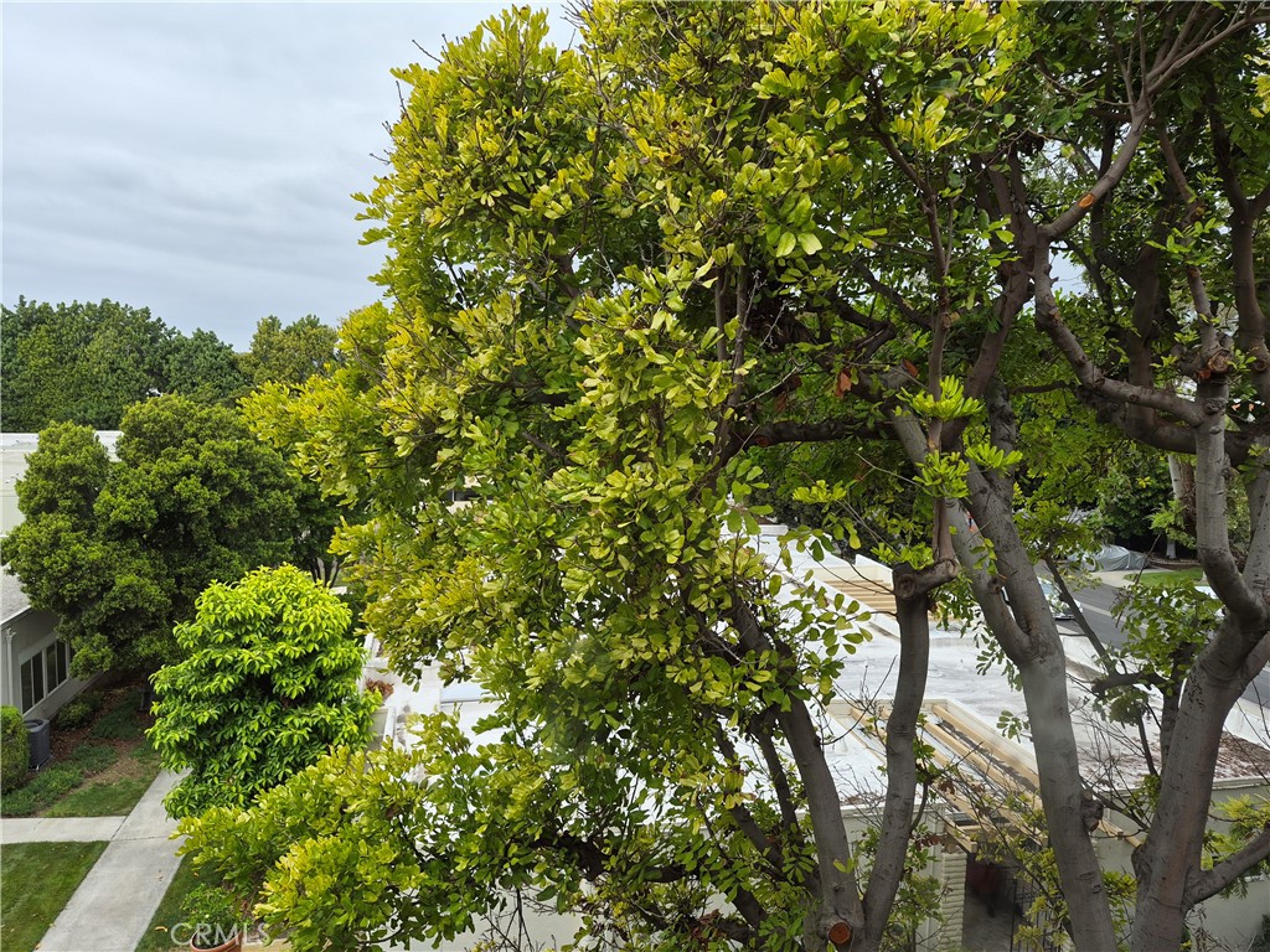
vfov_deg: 58.9
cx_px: 635
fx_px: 844
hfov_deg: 73.9
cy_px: 476
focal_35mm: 23
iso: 80
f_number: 1.8
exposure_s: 1/2536
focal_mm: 5.4
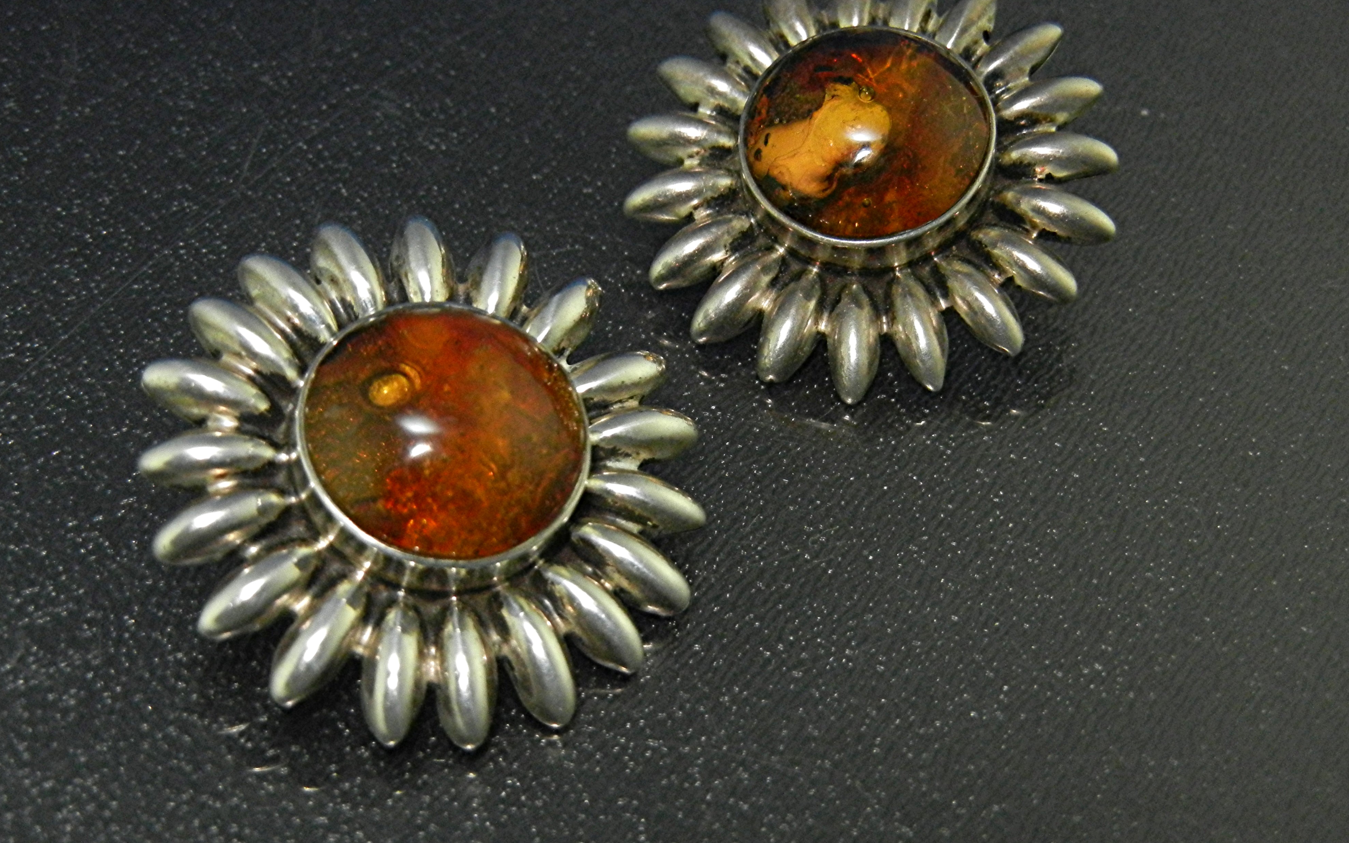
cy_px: 388
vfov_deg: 23.1
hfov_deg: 36.3
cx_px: 668
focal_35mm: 56
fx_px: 2059
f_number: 7.8
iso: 718
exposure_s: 1/30
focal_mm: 9.3
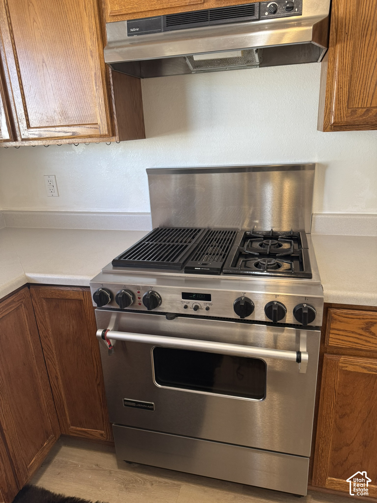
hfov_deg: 56.8
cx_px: 188
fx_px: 349
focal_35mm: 24
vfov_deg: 71.6
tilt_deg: -19.0
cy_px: 252
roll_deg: +3.1
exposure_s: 1/120
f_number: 1.78
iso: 200
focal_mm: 6.76
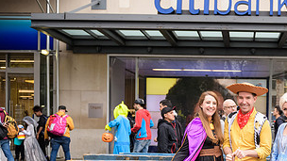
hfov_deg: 40.6
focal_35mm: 48
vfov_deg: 24.4
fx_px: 365
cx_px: 241
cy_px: 133
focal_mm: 24
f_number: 3.2
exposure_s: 1/400
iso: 800
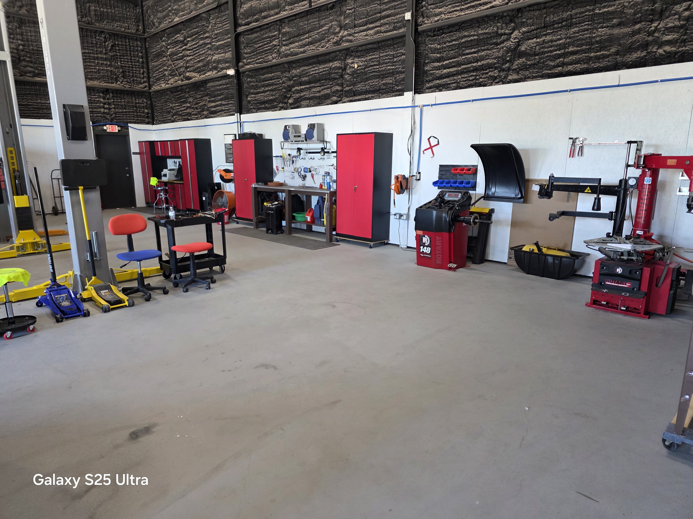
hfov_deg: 73.9
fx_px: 460
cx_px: 346
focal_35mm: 23
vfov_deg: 58.9
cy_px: 260
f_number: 1.7
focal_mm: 6.3
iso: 400
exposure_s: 1/120
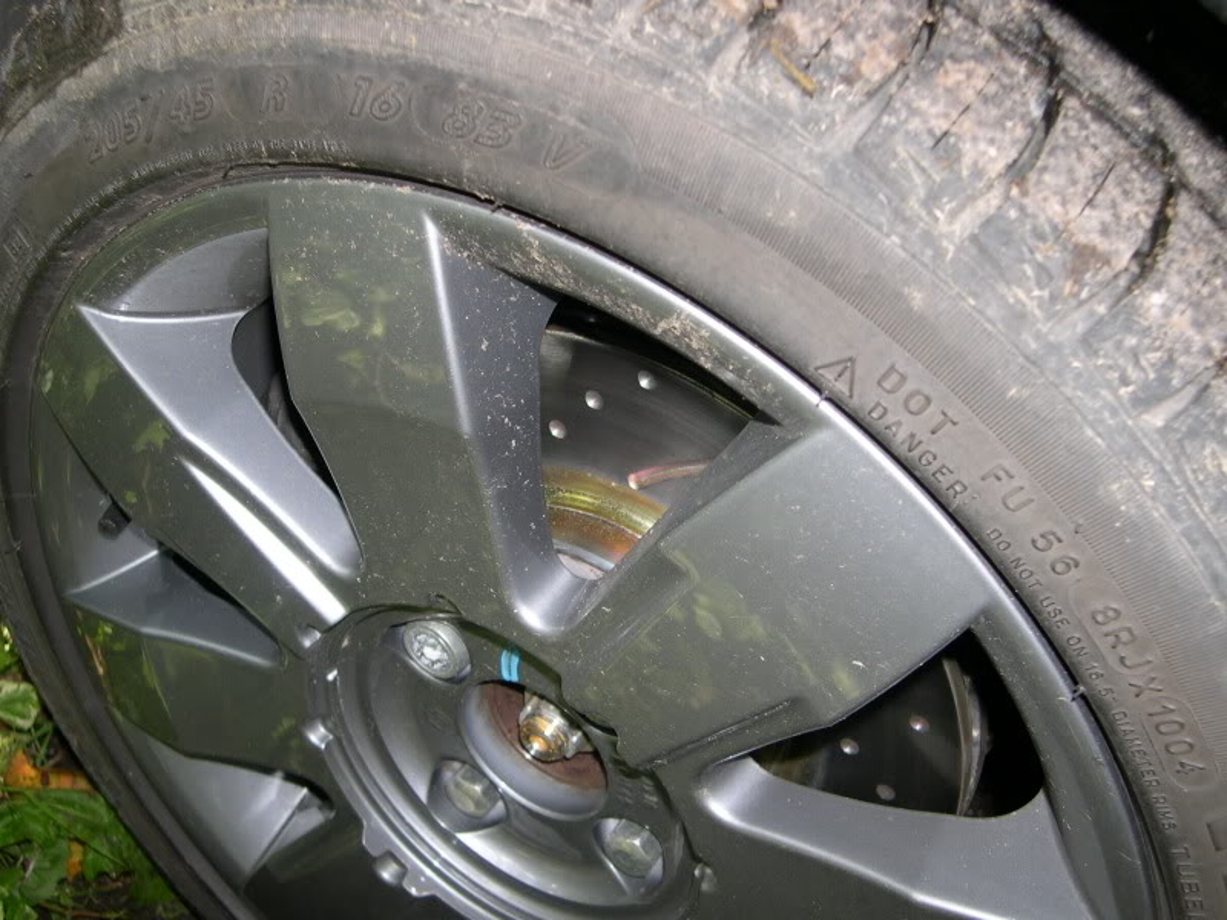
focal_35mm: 38
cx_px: 614
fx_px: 1347
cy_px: 460
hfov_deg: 49.0
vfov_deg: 37.7
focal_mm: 8
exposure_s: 1/60
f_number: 2.8
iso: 100
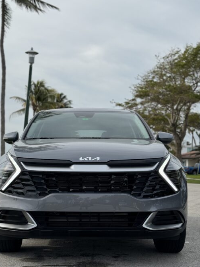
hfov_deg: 25.2
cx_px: 84
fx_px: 447
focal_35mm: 58
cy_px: 140
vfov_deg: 33.2
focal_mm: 6.86
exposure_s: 1/4310
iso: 64
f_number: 1.78
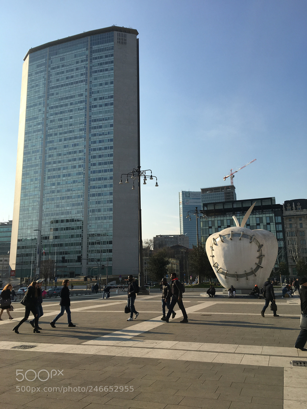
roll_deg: +1.0
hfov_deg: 48.2
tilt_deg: +12.1
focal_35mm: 29
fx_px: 343
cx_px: 154
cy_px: 204
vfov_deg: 61.7
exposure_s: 1/1748
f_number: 2.2
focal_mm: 4.15
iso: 25
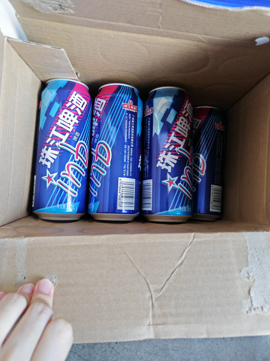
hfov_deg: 51.4
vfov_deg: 65.3
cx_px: 135
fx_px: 281
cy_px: 180
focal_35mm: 27
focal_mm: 5.52
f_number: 1.9
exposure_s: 1/55
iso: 400
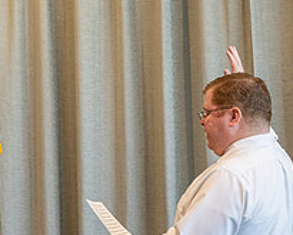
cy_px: 85
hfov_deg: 16.3
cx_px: -6
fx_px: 997
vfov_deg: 13.4
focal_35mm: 115
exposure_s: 1/125
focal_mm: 33.5
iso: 200
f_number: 2.8
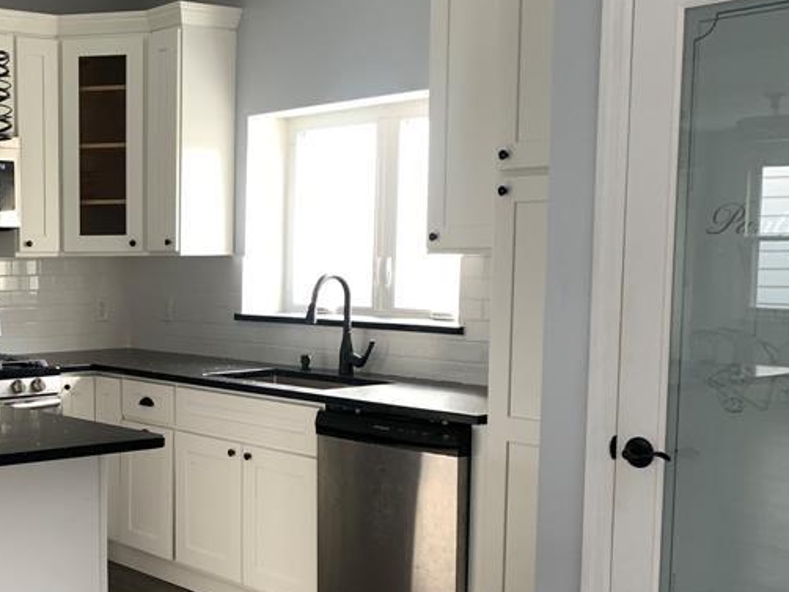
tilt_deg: -5.6
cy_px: 360
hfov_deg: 34.3
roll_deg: -2.0
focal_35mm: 53
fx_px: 1209
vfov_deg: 27.5
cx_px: 90
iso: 200
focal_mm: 4.25
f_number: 1.8
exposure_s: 1/60
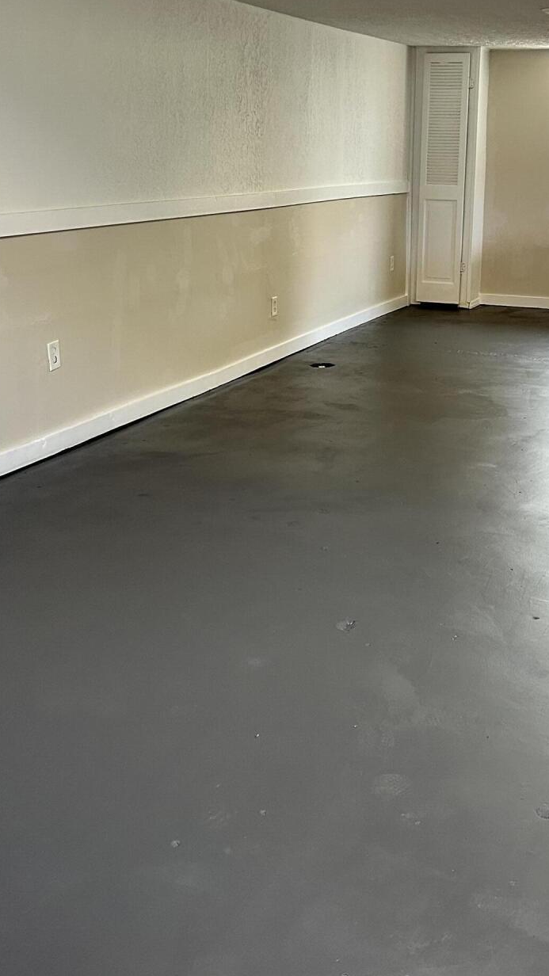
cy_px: 395
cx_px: 354
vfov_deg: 44.4
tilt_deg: -12.4
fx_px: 1190
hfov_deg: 25.9
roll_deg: -1.2
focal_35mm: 46
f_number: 1.5
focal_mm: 5.7
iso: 160
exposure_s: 1/60
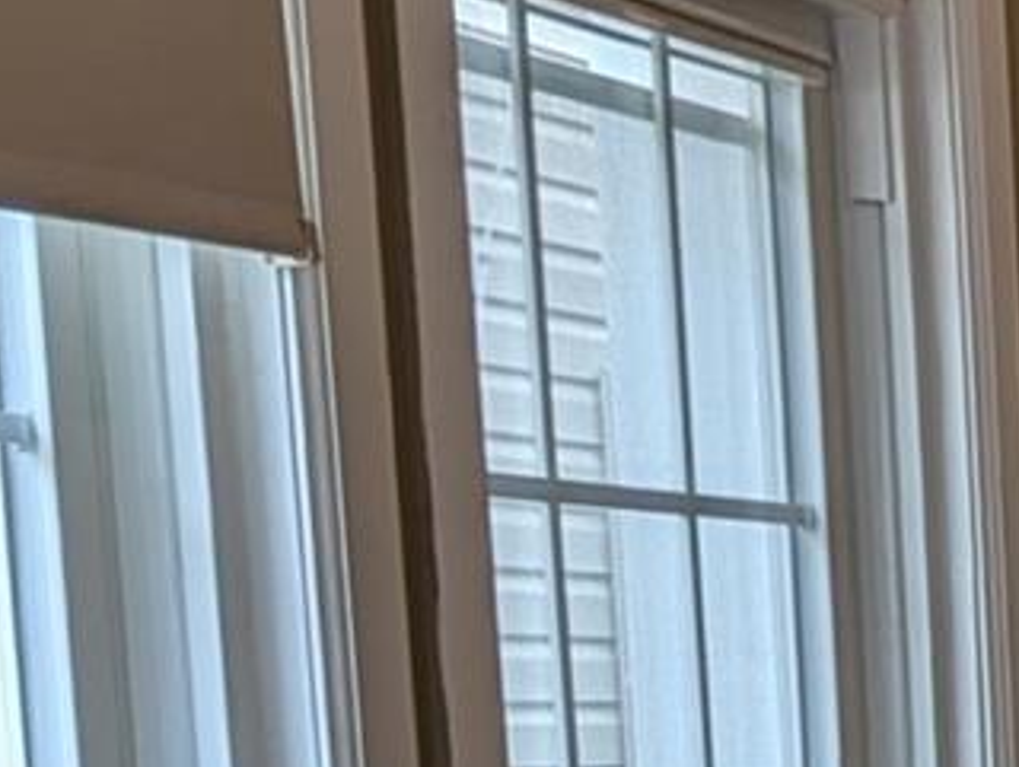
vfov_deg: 9.4
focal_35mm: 153
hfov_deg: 9.9
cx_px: 3032
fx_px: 4511
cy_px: 1216
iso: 38
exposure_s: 1/120
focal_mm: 6.9
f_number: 1.68
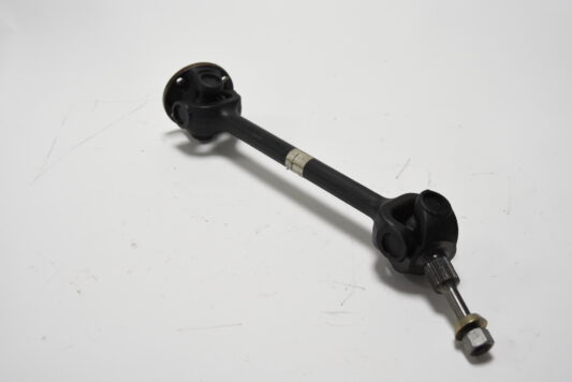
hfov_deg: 44.9
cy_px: 191
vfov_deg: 30.9
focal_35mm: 44
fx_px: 692
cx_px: 286
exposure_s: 1/100
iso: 320
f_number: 2.8
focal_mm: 29
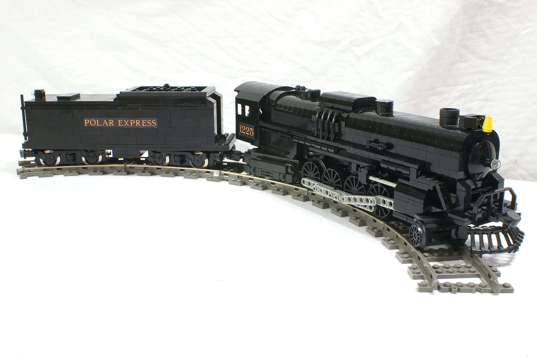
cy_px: 179
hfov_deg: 53.1
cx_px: 268
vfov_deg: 36.9
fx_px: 537
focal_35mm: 36
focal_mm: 24
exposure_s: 10
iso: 100
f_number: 25
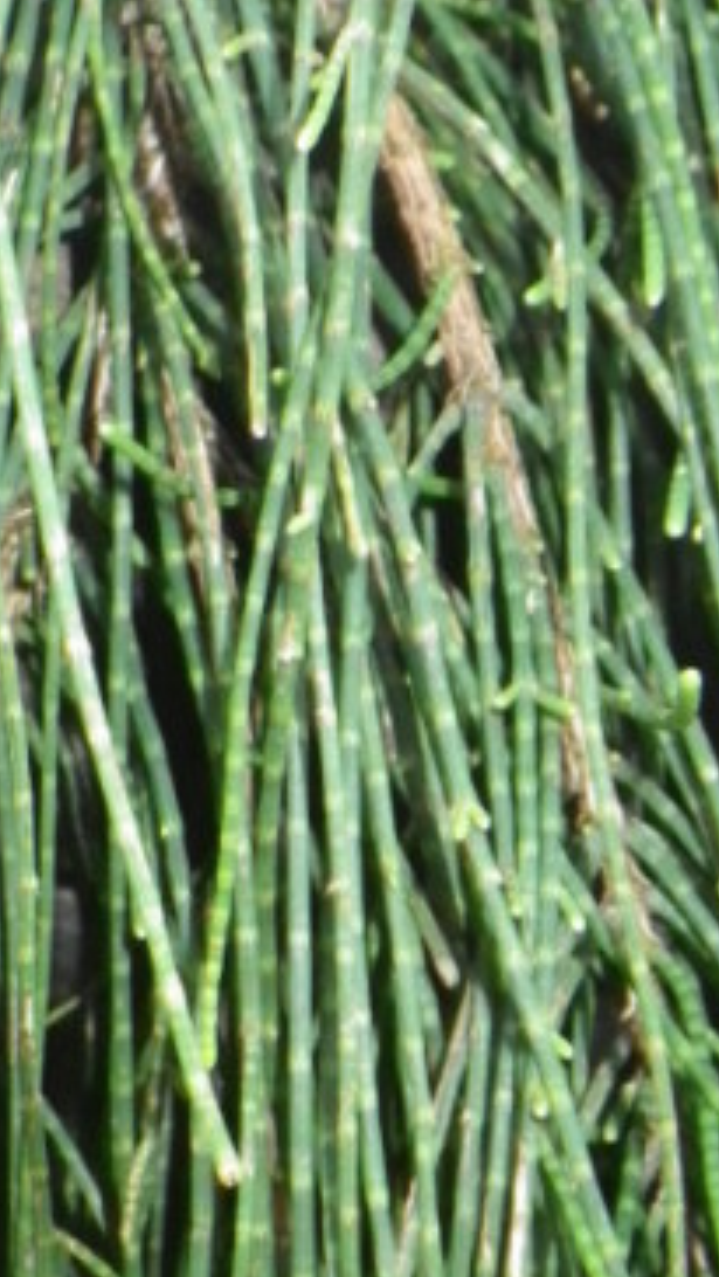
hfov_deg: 14.3
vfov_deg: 25.1
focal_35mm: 84
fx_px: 2844
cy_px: 884
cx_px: 175
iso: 400
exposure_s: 1/50
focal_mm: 6.1
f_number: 4.6
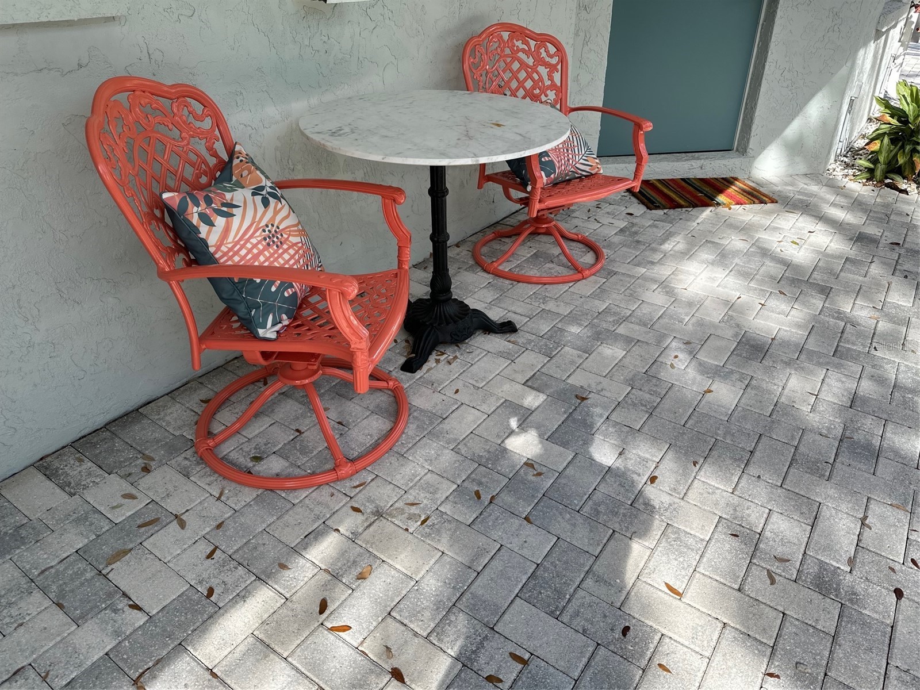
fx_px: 638
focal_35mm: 24
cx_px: 460
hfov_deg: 71.6
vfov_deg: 56.8
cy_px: 345
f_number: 1.78
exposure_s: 1/714
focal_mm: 6.86
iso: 80
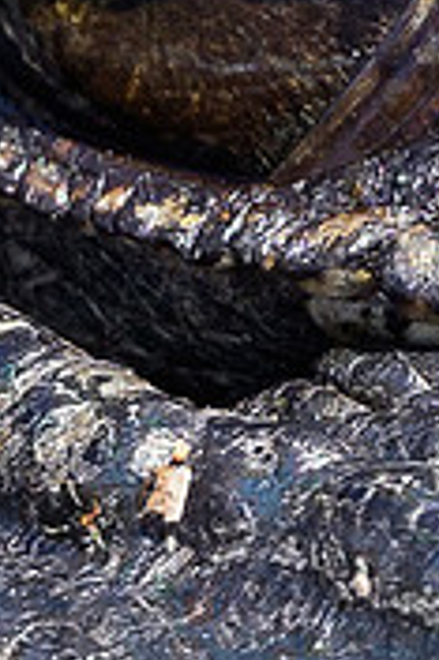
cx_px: 221
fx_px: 35205
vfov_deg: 1.1
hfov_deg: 0.7
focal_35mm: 1921
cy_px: -22
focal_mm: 500
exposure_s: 1/640
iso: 220
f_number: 5.6
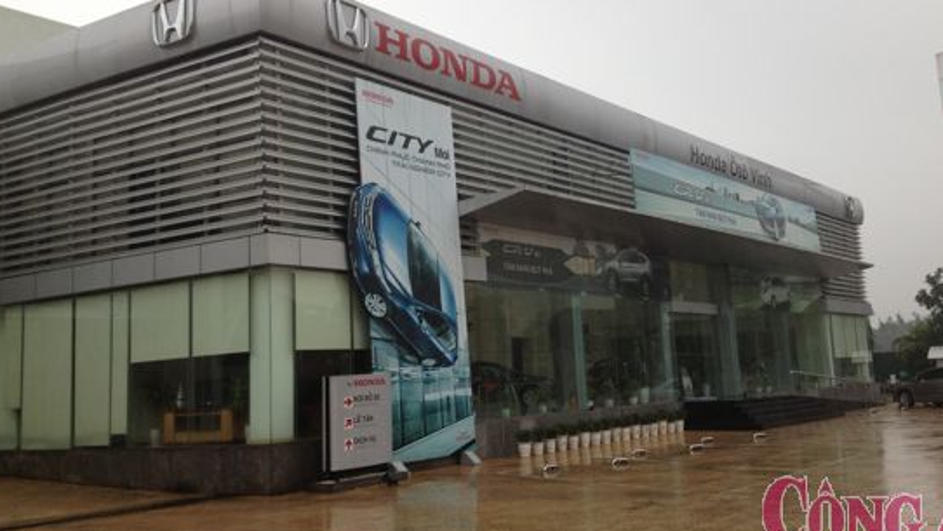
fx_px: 1125
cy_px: 221
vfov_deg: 26.5
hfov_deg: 45.4
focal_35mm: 45
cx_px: 512
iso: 50
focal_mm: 4.28
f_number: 2.4
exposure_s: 1/120
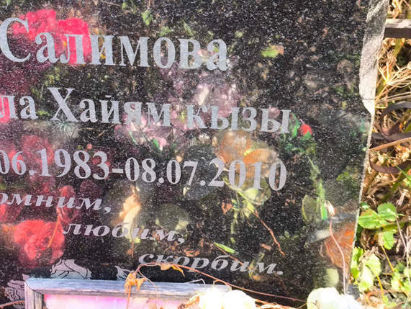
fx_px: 832
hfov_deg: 27.6
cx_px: 139
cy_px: 94
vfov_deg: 20.9
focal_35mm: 70
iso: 80
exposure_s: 1/100
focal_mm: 4.71
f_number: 1.7
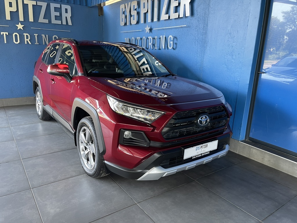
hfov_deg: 69.4
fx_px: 214
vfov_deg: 54.9
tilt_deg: -15.5
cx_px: 148
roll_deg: -1.5
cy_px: 112
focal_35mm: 25
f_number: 1.6
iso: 80
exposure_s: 1/50
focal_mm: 5.1
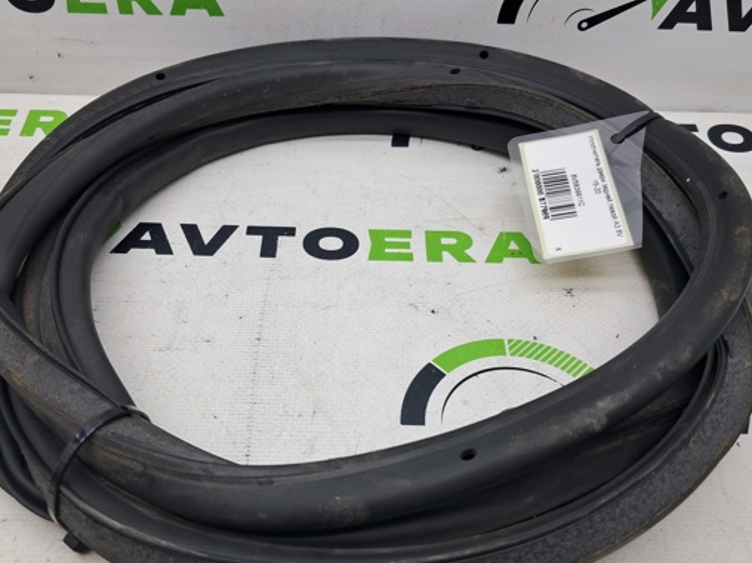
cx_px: 351
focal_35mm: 34
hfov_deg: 54.0
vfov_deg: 41.6
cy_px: 321
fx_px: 738
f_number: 1.8
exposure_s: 1/50
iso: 50
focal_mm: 4
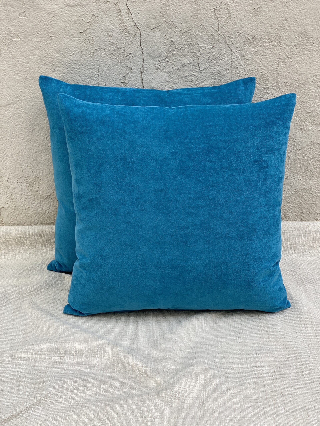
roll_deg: +1.9
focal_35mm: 52
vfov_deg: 36.8
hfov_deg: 28.0
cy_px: 213
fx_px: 641
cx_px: 160
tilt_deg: -22.4
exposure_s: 1/122
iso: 40
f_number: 2
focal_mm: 6
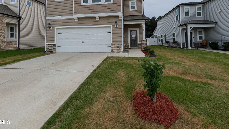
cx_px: 117
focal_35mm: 14
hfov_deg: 106.8
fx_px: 85
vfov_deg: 71.1
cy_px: 38
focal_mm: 2.02
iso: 49
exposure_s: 1/3247
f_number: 1.7
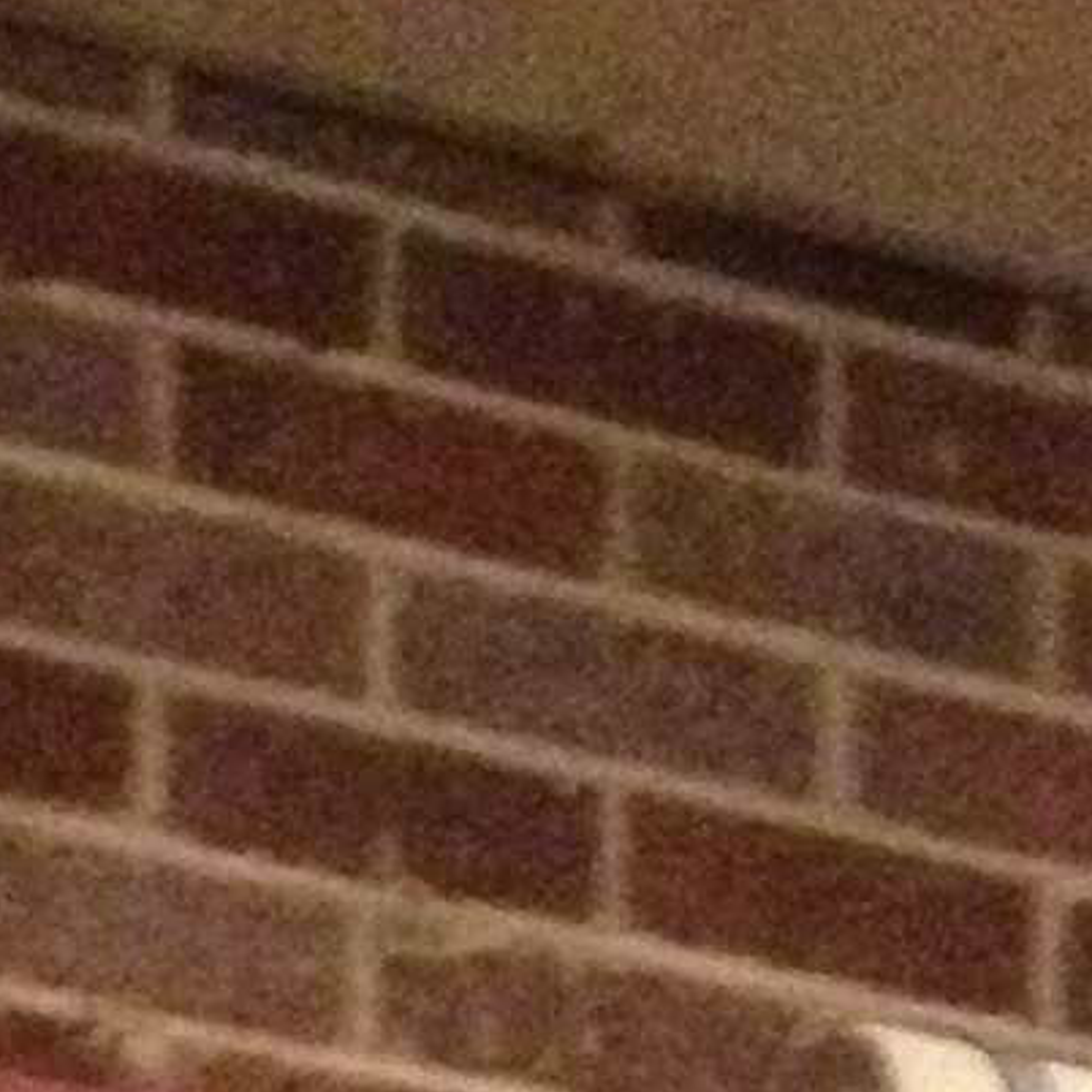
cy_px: 3488
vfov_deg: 6.3
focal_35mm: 251
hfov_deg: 6.9
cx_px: -619
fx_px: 8958
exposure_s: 1/15
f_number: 2.4
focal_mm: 4.28
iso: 800
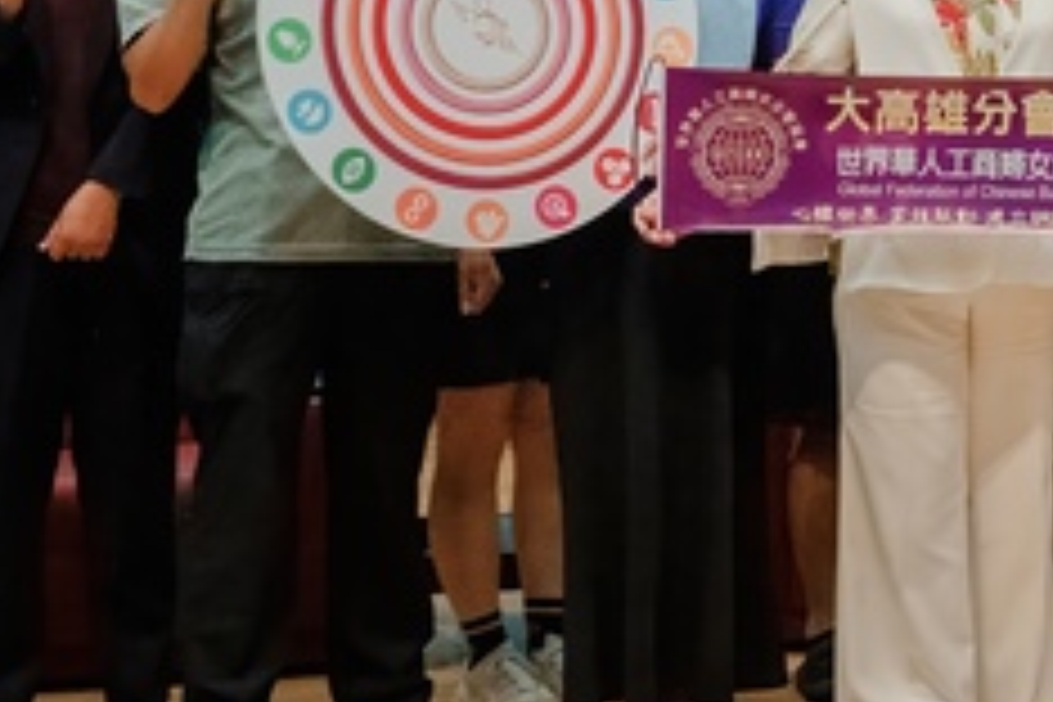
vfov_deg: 11.1
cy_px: 292
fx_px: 3597
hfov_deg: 15.9
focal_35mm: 123
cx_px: 1341
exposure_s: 1/200
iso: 5000
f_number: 4.5
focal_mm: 24
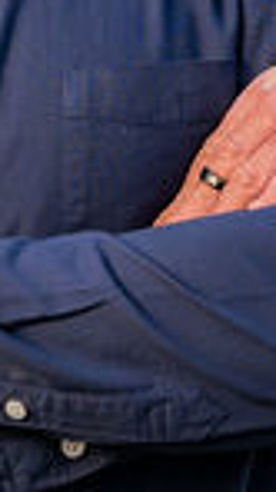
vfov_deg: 6.4
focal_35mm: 334
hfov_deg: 3.6
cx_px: 100
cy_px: 8
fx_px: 4355
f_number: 6.3
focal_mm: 46
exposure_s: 1/800
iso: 400
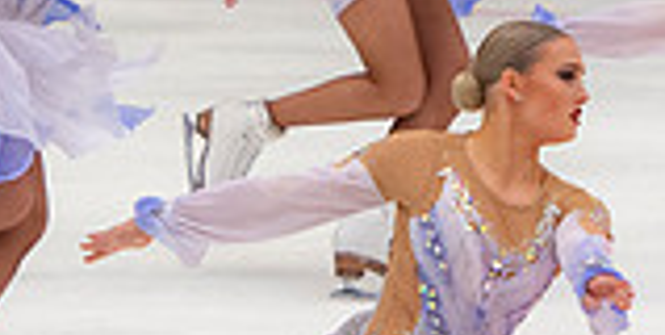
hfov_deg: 2.7
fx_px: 14142
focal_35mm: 822
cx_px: 88
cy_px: -101
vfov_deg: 1.4
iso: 800
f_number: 3.5
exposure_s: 1/400
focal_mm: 140
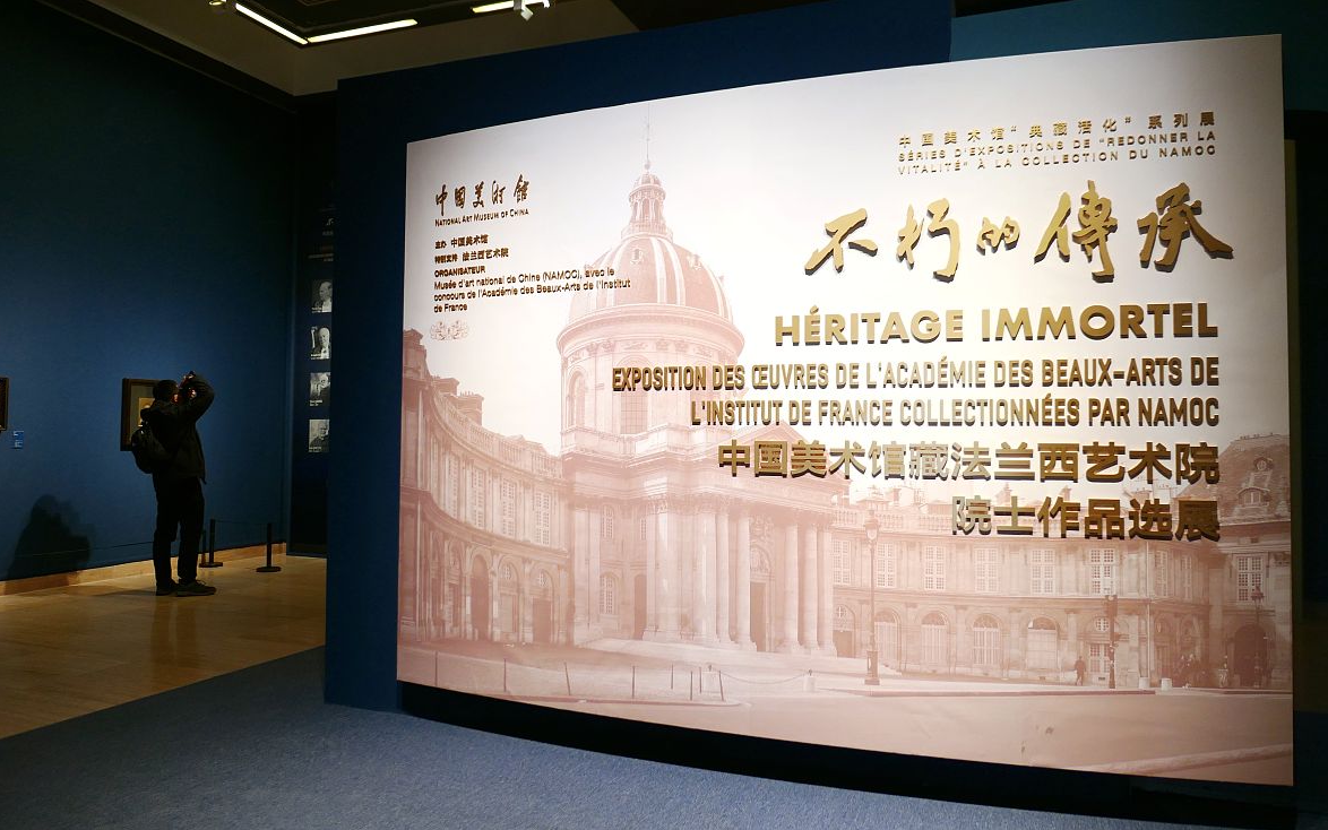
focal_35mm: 25
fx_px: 905
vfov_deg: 49.3
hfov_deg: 72.5
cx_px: 657
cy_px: 397
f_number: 1.4
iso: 125
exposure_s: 1/80
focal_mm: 8.8
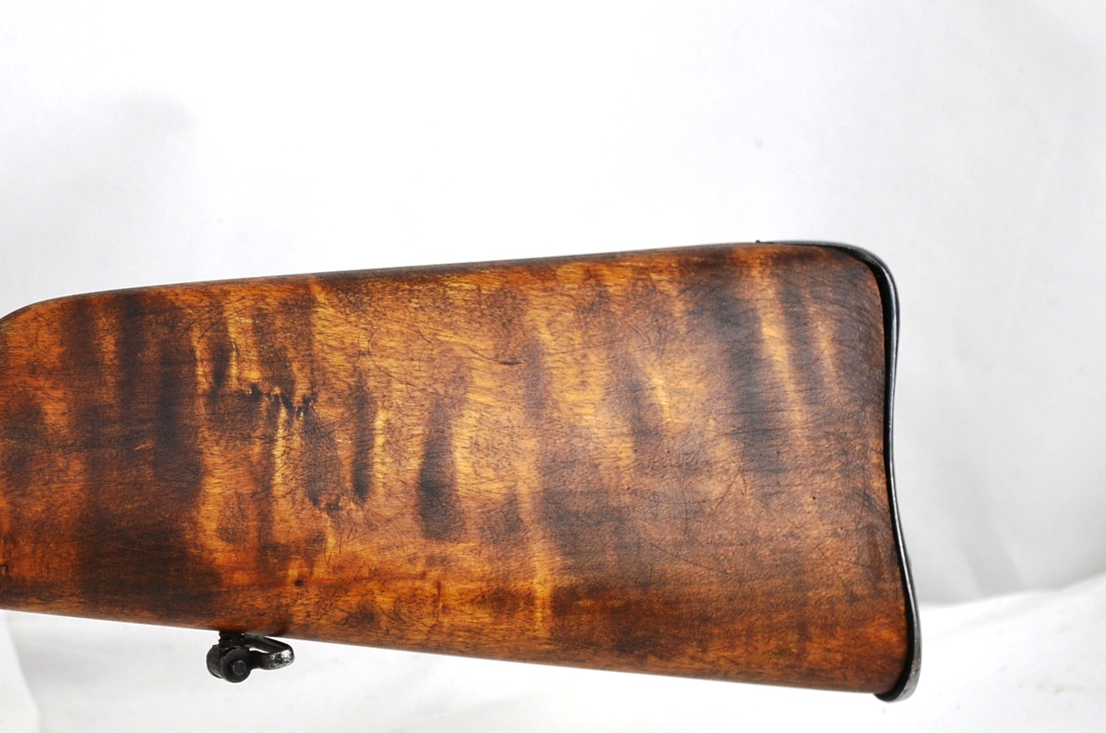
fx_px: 4721
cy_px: 469
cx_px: 176
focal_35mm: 154
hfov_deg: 13.3
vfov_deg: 8.9
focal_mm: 58
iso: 400
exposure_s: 1/320
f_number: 5
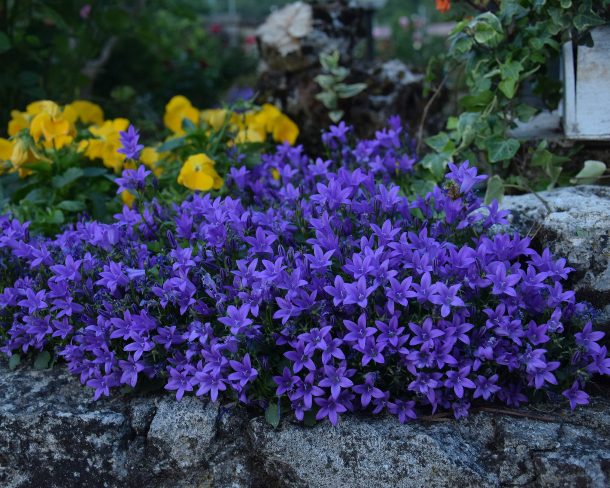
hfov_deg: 40.3
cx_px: 287
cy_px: 243
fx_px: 831
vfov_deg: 32.8
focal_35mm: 46
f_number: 5
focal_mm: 26
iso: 800
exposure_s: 1/13
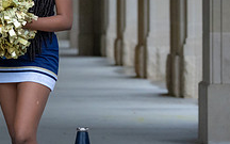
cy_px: 39
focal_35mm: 202
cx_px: 32
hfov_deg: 10.3
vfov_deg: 6.5
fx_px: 1266
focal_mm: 70
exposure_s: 1/250
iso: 2500
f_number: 2.8
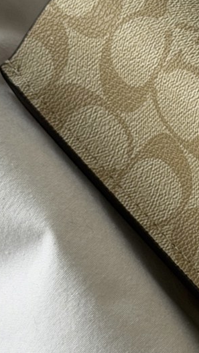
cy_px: 256
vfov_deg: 10.9
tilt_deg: -62.4
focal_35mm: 198
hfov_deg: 6.0
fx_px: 1857
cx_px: 386
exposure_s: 1/154
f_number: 1.78
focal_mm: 6.76
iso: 50
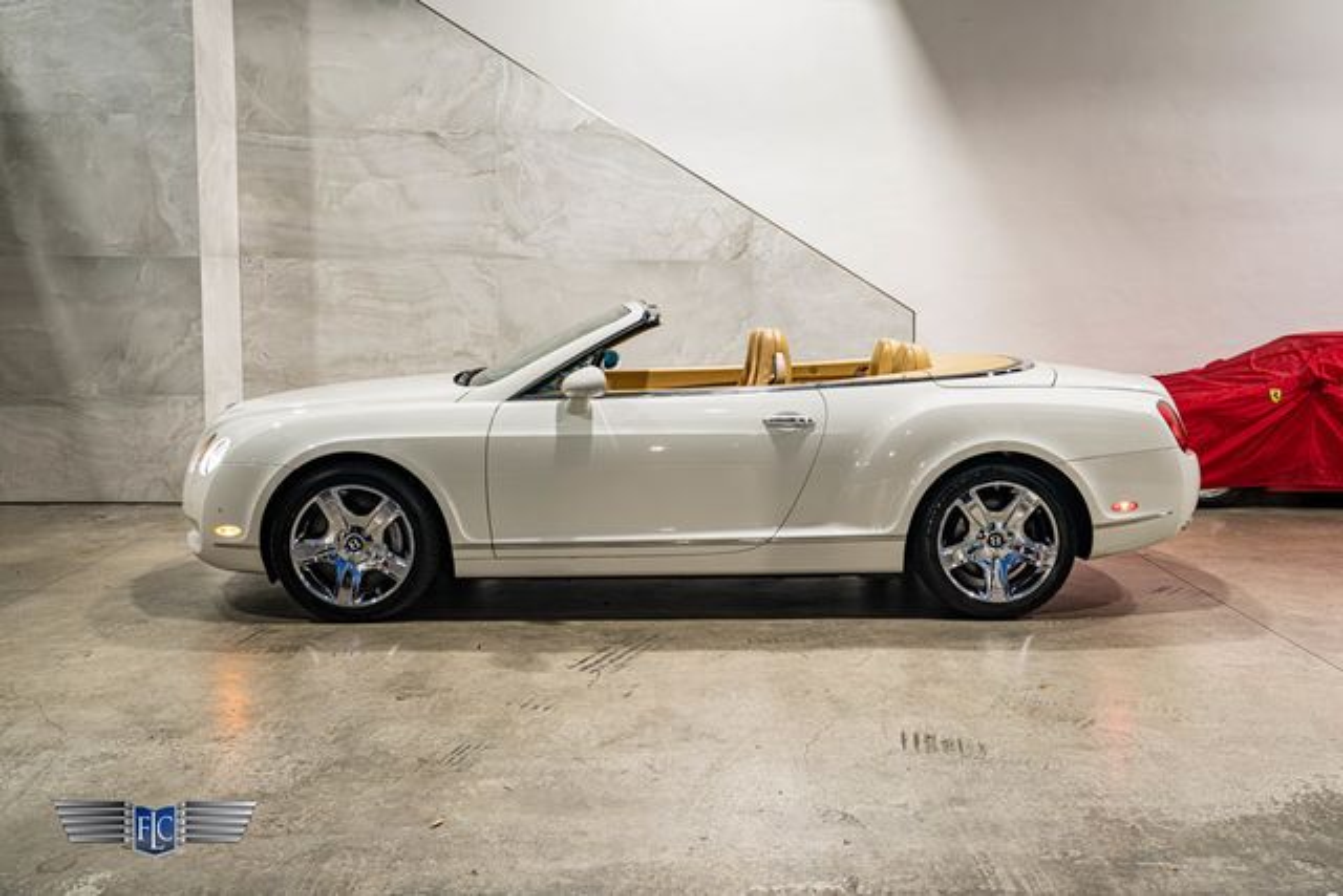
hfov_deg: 54.4
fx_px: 1307
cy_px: 420
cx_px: 671
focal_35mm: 35
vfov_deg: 37.8
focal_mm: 33
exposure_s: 1/80
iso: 1250
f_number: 4
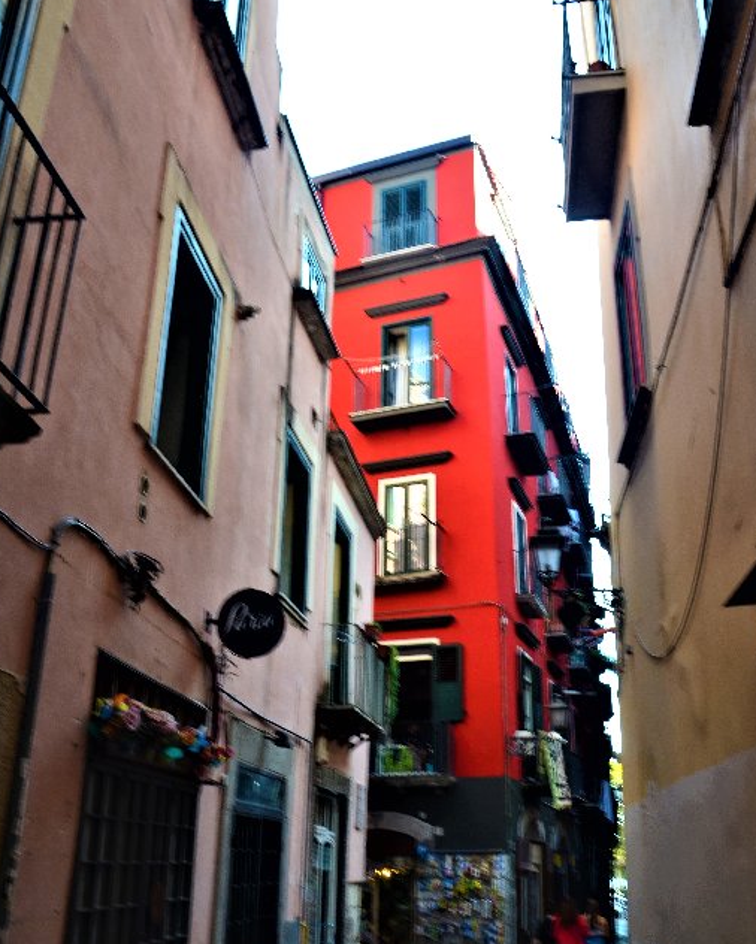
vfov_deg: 55.6
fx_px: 895
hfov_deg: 45.8
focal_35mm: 32
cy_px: 478
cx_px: 374
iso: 400
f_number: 9
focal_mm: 18
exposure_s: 1/25
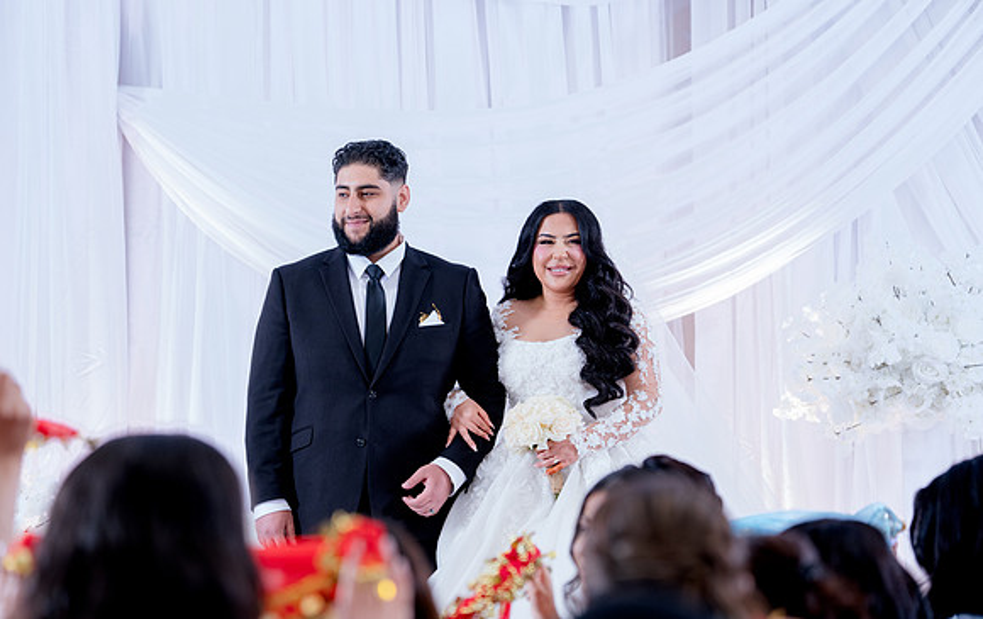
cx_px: 443
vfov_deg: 16.6
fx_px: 2124
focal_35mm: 79
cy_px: 364
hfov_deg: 26.0
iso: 640
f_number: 2
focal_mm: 70
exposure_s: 1/200
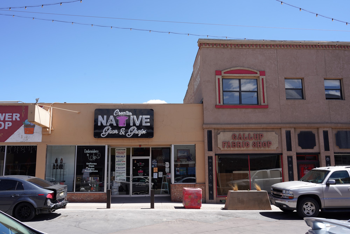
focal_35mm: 33
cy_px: 117
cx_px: 175
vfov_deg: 40.0
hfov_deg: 57.2
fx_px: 321
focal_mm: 33
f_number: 11
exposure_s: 1/100
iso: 100
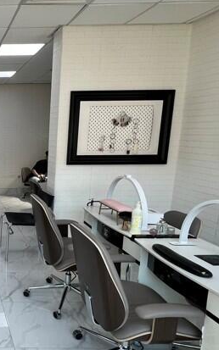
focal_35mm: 30
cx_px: -50
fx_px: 287
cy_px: 189
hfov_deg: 33.3
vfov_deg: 62.8
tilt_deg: -10.2
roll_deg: +0.2
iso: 80
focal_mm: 1.57
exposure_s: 1/100
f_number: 1.8
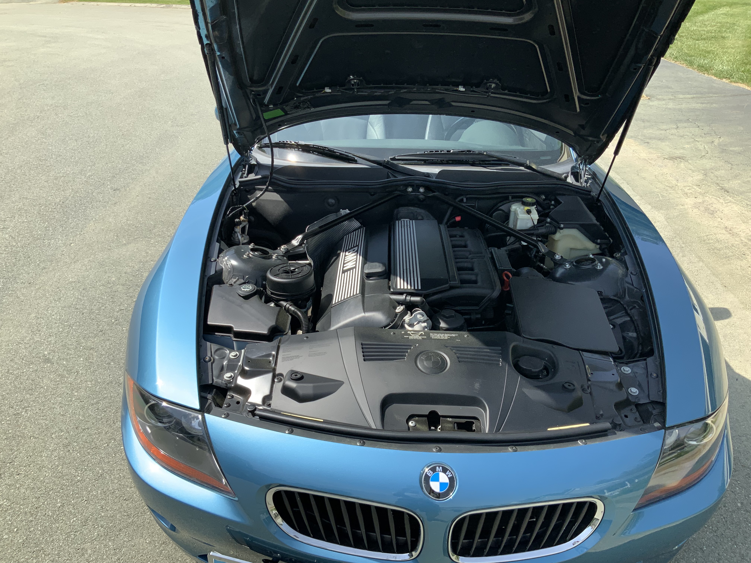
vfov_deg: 48.2
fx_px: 629
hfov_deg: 61.7
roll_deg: +0.8
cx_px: 376
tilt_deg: -28.8
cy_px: 282
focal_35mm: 29
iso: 16
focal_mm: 3
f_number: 1.8
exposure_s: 1/898
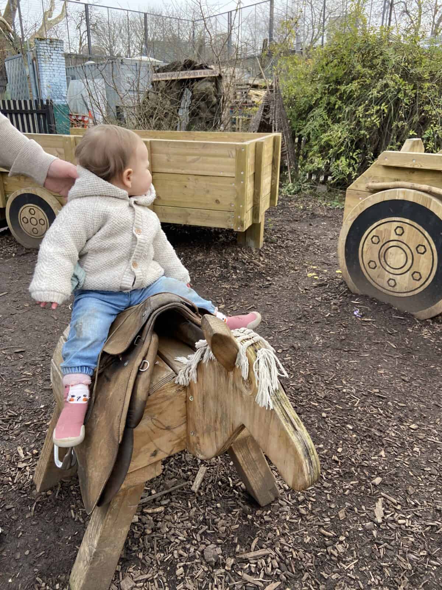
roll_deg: +0.7
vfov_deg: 67.3
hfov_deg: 53.1
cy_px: 295
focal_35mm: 26
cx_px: 221
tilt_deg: -22.1
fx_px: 443
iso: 32
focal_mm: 4.25
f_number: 1.8
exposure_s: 1/333
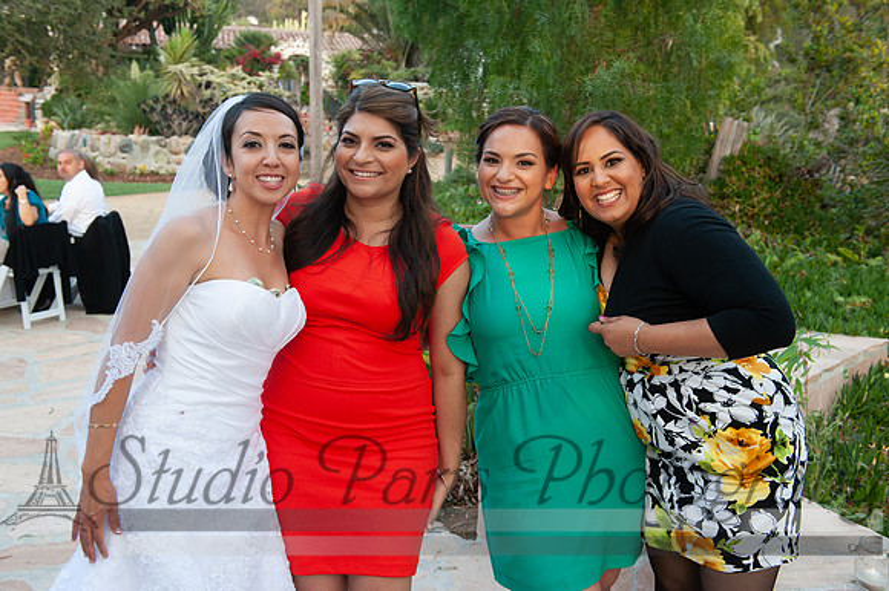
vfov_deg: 33.4
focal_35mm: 40
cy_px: 296
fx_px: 987
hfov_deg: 48.5
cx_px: 444
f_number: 5.6
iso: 640
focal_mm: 40
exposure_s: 1/160
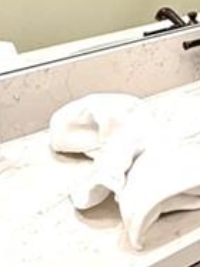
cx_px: 390
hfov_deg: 14.0
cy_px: -73
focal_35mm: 90
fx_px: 694
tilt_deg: -6.5
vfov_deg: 20.1
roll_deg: +2.9
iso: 320
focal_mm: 2.22
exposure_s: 1/120
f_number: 2.2
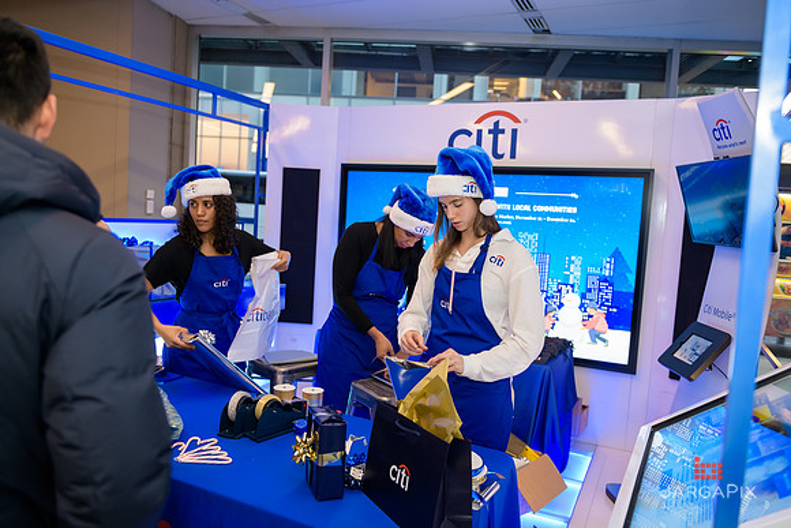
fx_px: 615
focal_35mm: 28
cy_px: 264
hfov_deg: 65.5
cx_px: 396
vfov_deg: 46.4
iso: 800
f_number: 3.2
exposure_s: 1/125
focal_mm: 28
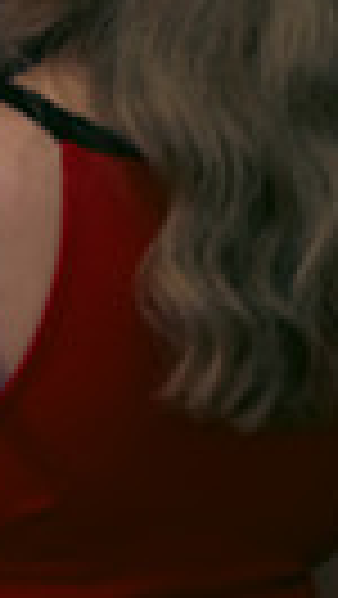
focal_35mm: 302
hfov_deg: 3.9
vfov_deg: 7.1
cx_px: -708
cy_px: 101
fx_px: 4803
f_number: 3.5
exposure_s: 1/160
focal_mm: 66
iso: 640
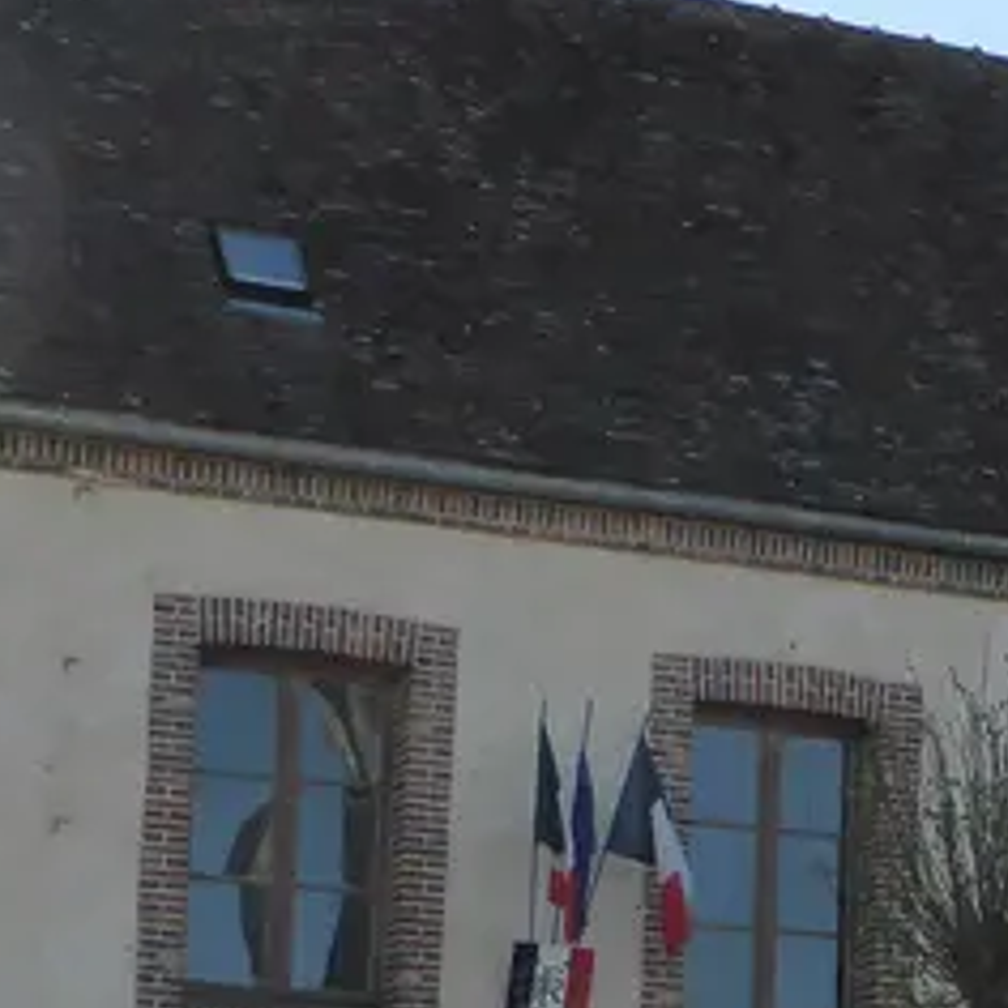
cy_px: 1008
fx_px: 3789
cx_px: 1316
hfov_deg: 14.5
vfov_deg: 14.9
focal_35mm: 115
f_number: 3.3
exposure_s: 1/800
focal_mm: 4.3
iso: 160
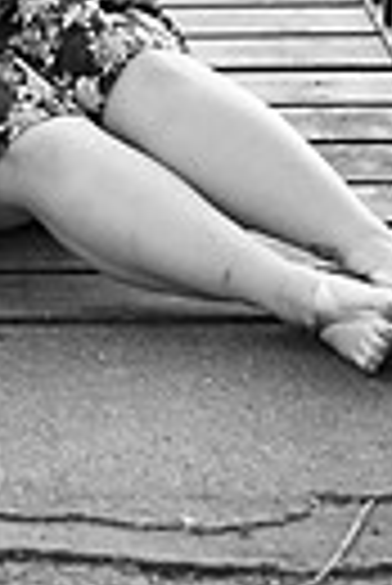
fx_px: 3632
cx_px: -288
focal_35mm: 223
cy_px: -238
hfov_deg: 6.1
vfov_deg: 9.0
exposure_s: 1/500
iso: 640
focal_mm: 50
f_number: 1.8
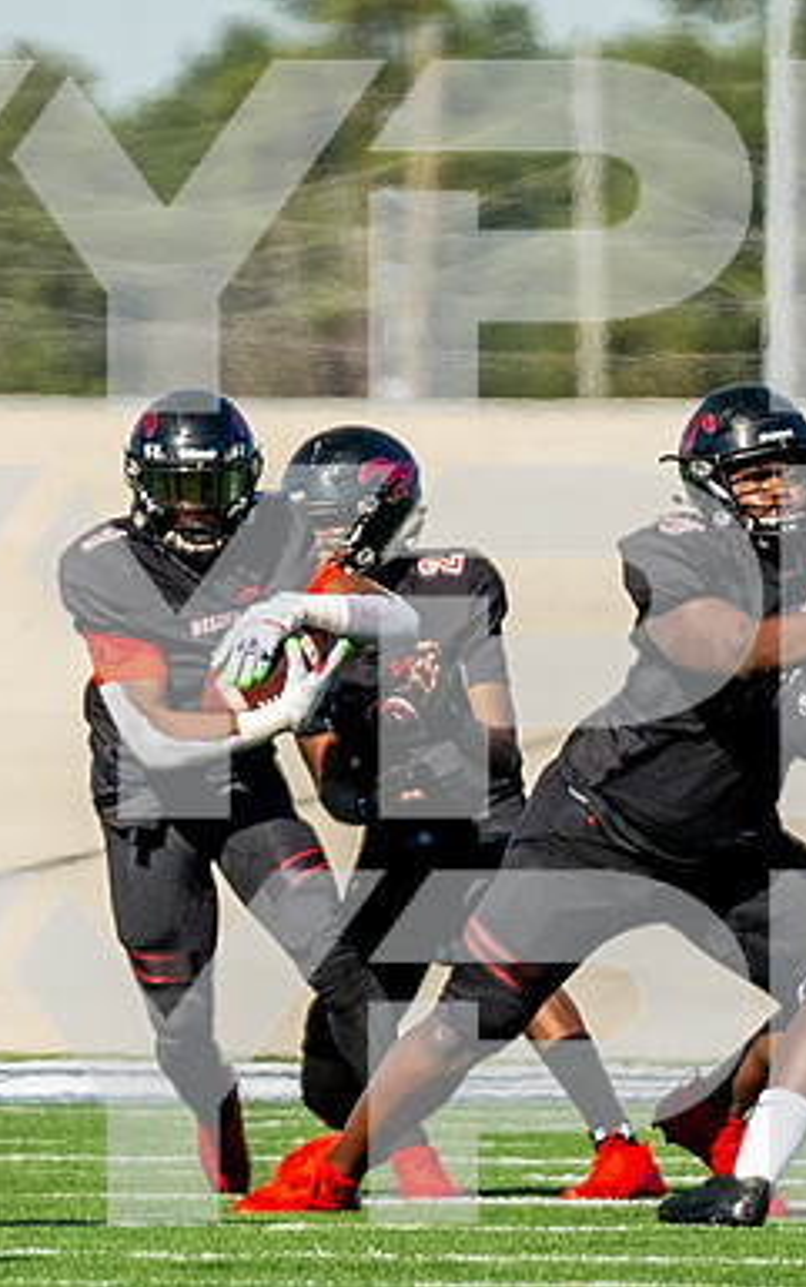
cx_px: 245
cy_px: 540
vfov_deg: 1.8
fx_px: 41110
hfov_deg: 1.1
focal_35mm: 1171
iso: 400
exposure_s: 1/3200
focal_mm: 200
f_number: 2.8
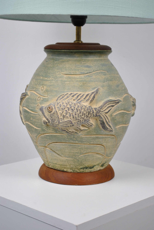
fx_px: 460
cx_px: 77
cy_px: 115
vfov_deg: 28.0
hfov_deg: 19.0
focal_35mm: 72
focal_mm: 48
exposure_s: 1/20
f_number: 5.6
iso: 200
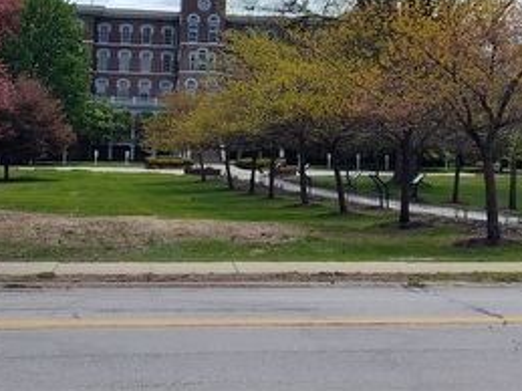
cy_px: 4
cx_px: 310
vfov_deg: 20.1
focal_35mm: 71
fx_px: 1070
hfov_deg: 27.4
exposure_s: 1/3349
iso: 100
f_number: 1.8
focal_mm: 5.56
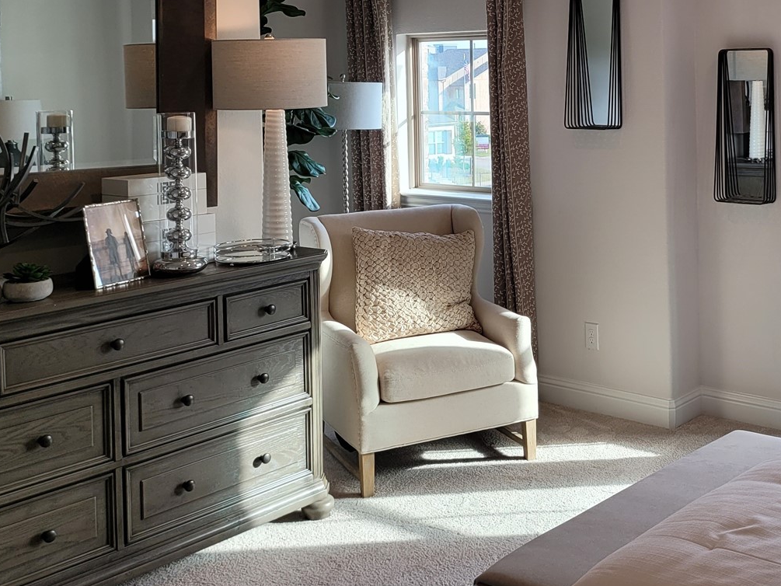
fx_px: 1196
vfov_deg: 27.0
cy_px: 111
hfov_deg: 35.3
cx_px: 600
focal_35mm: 53
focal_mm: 5
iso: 40
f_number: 1.8
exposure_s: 1/149
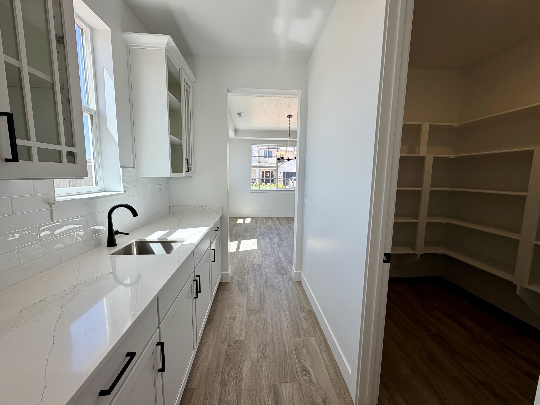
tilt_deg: -6.9
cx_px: 270
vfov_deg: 85.7
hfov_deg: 102.1
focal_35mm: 14
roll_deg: -0.3
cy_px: 202
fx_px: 218
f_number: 2.2
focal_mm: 2.22
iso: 25
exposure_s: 1/120
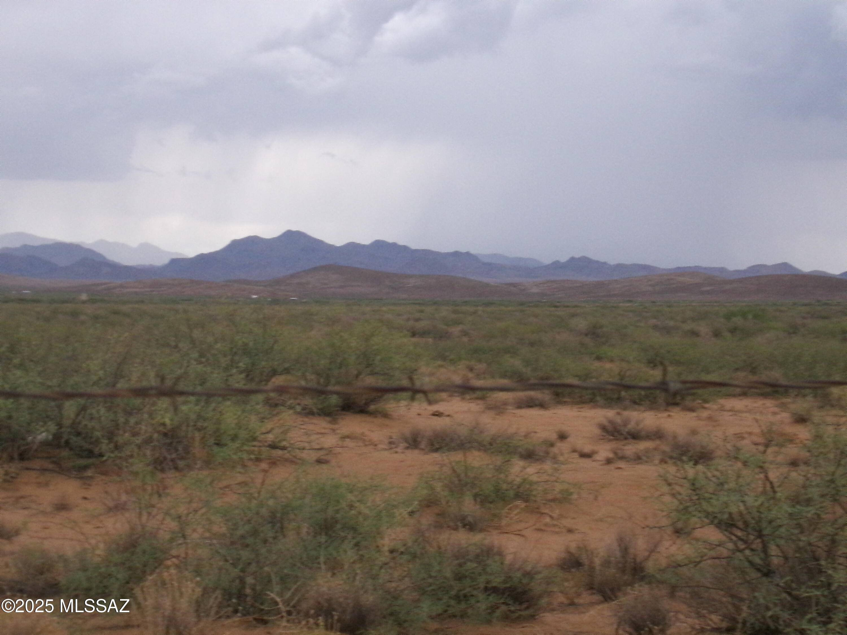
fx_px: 1688
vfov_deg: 21.3
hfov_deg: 28.2
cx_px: 424
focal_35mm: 69
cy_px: 318
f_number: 13.99
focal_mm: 12.3
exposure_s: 1/60
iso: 790
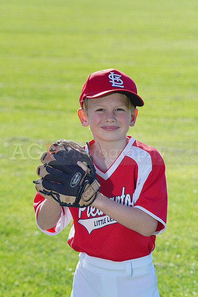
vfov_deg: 10.3
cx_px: 99
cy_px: 148
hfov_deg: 6.9
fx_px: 1649
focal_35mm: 200
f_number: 10
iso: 200
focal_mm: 200
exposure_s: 1/200
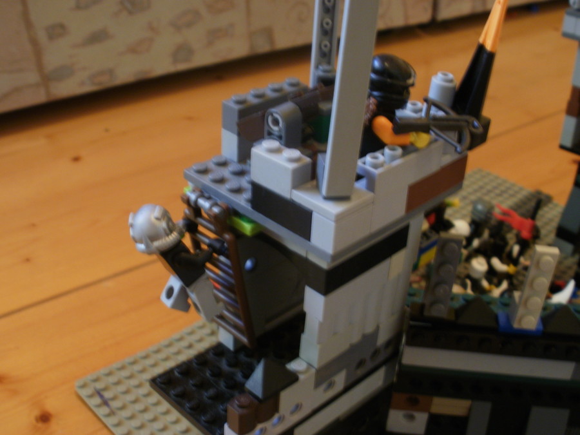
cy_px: 218
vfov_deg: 32.9
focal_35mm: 44
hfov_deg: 42.9
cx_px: 290
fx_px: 737
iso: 125
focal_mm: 7.7
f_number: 4
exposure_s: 1/3
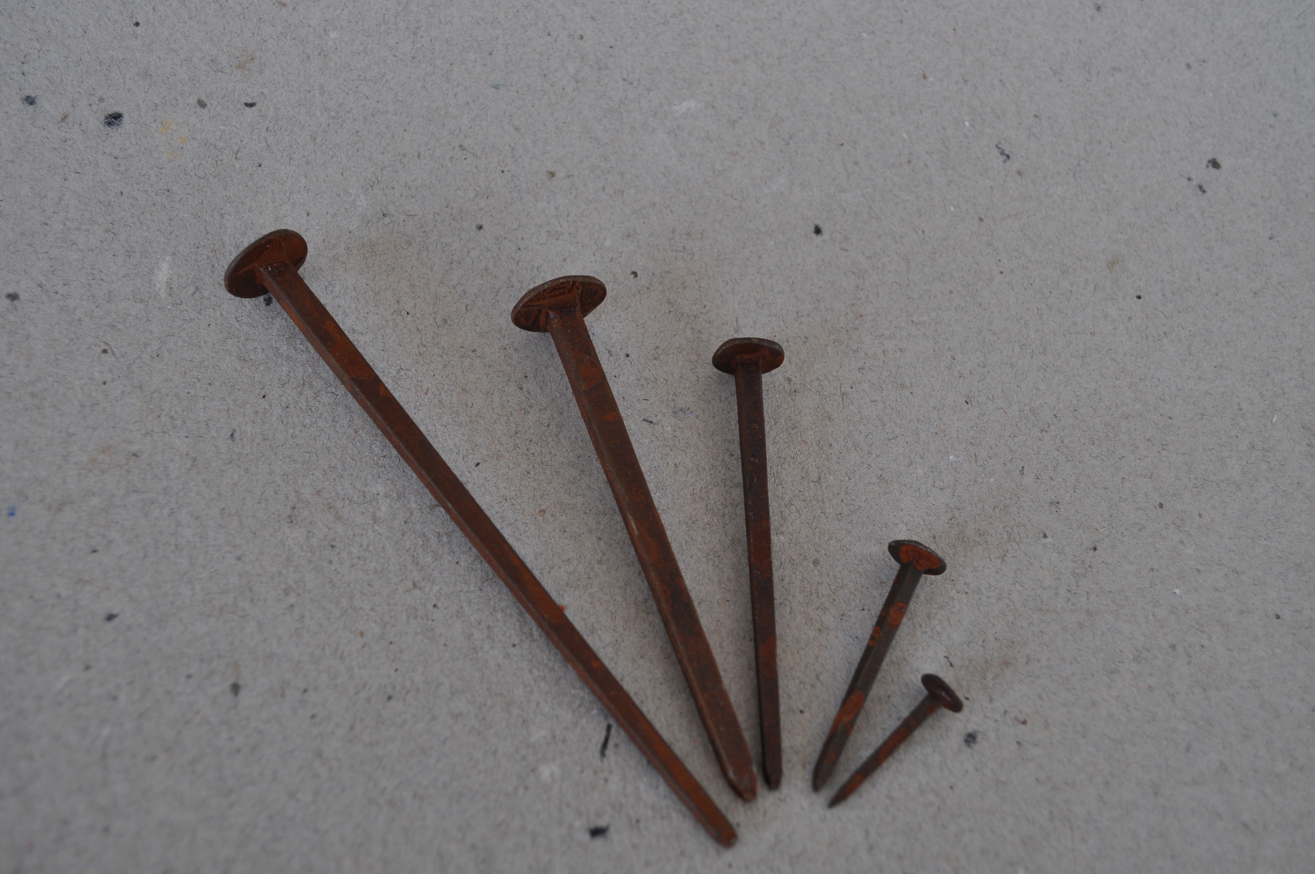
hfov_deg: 53.2
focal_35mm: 36
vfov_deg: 36.8
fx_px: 1313
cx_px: 658
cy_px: 437
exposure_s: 1/125
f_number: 5.6
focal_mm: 24
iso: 250
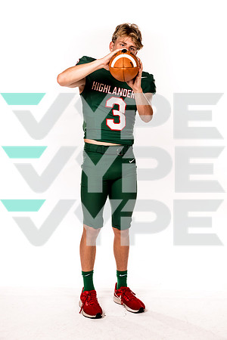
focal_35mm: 55
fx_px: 520
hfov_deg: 24.6
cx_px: 114
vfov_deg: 36.2
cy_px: 170
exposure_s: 1/400
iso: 800
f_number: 8
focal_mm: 55
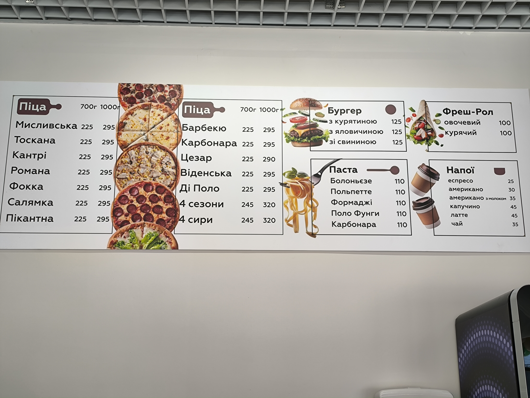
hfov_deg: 41.2
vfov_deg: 31.5
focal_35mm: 46
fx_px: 704
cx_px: 265
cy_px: 199
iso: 125
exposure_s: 1/100
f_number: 1.65
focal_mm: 6.14
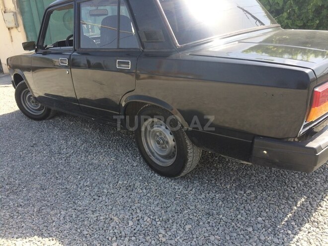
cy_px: 123
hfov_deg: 61.7
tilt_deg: -19.5
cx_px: 164
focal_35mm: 29
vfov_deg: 48.2
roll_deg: +7.1
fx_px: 275
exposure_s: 1/672
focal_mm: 4.15
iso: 32
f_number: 2.2
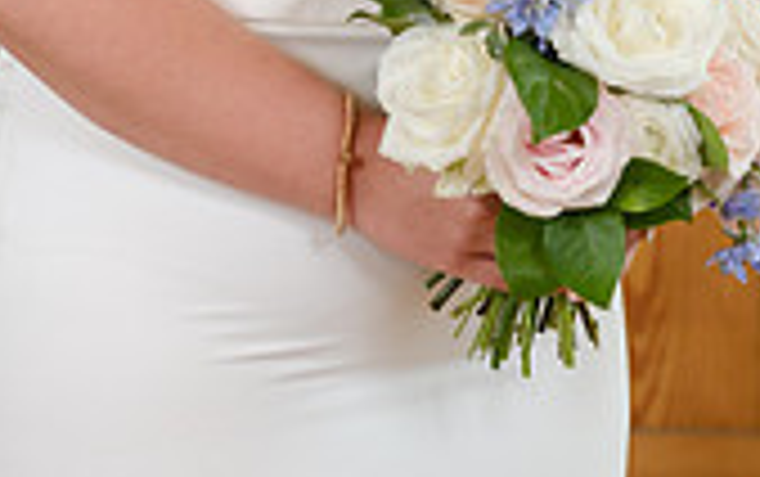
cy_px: -382
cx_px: 225
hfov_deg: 9.3
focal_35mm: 225
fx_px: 4665
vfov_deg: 5.7
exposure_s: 1/250
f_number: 2.8
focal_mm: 55
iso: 250
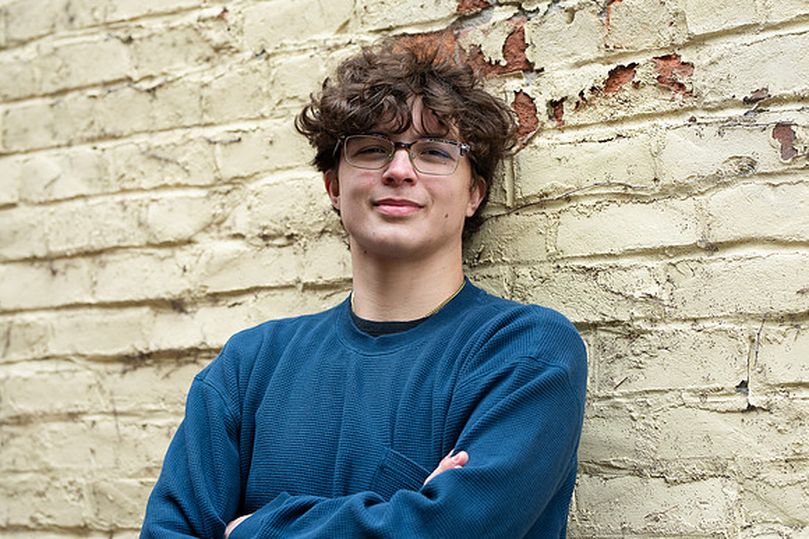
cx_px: 404
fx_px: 2215
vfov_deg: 13.9
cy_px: 227
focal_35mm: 99
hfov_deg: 20.7
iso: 160
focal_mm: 85
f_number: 3.5
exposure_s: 1/125
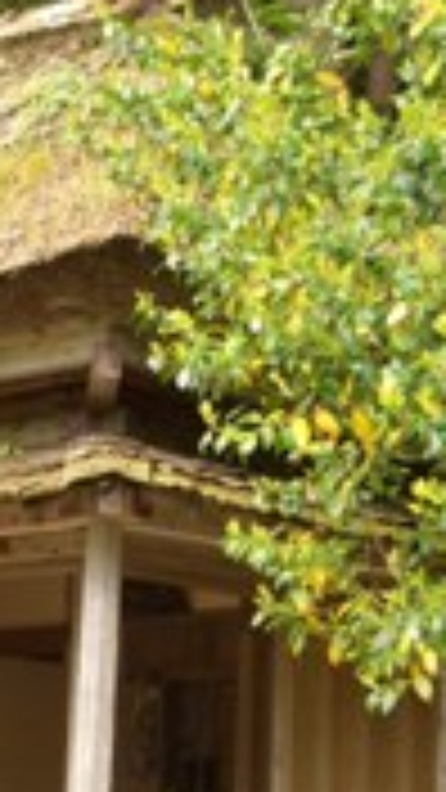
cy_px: 495
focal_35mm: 97
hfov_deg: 12.5
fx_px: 2039
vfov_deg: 22.0
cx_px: 203
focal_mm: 5.8
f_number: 2.6
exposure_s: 1/60
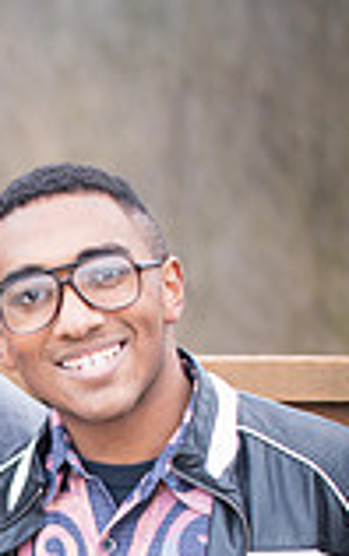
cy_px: 669
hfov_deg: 6.4
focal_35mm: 203
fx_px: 3084
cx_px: -81
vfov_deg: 10.2
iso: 200
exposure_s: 1/25
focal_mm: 70
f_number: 2.8
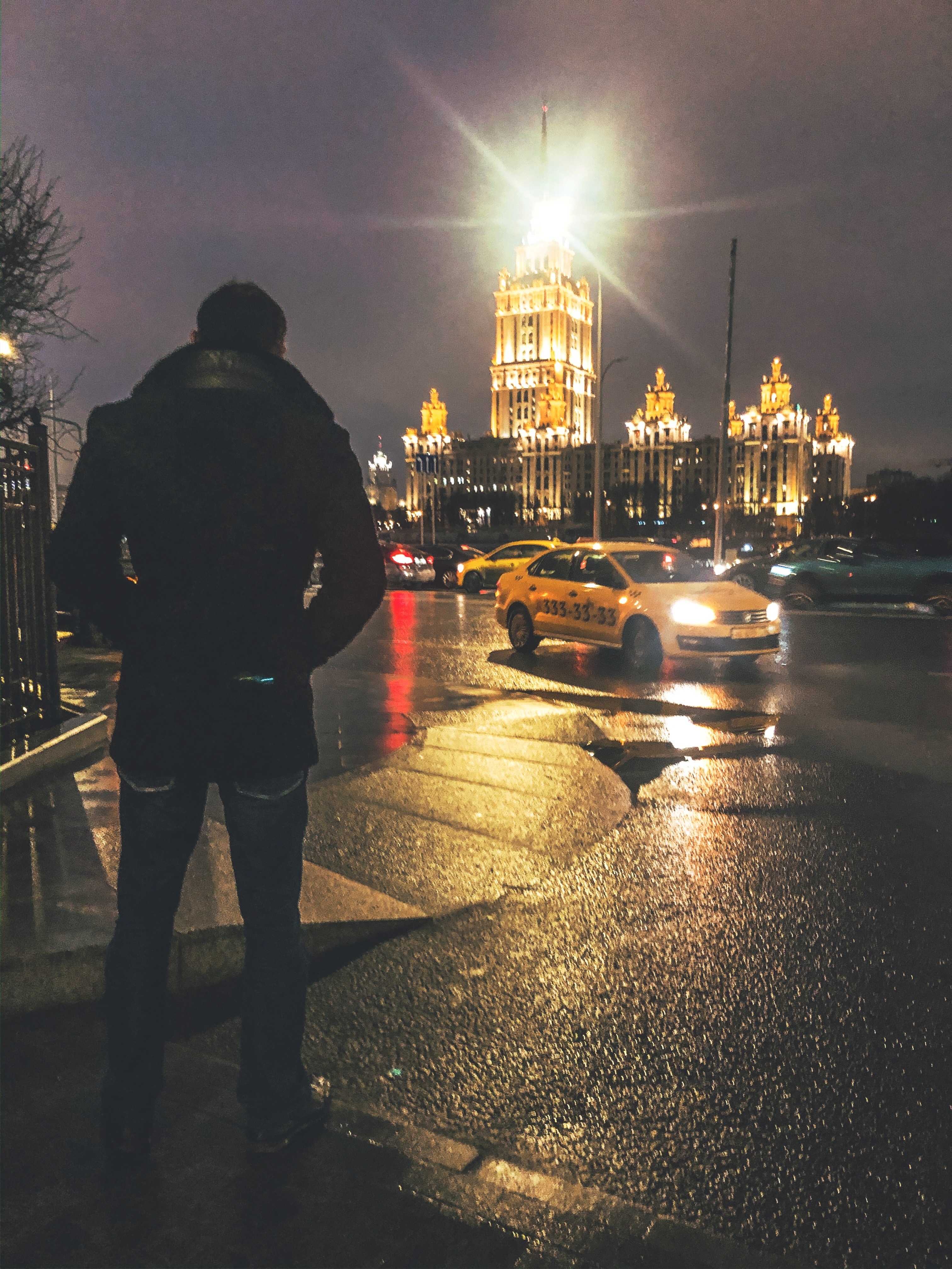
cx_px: 476
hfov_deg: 49.7
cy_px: 634
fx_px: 1027
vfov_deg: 63.4
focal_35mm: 28
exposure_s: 1/6
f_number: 1.8
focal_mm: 4
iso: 100
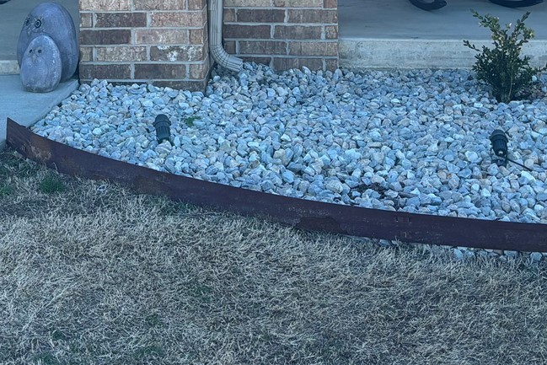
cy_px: -182
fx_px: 1216
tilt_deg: +1.0
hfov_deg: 25.2
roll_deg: +0.8
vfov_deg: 15.7
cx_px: 162
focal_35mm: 80
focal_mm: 5.96
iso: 50
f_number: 1.6
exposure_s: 1/684
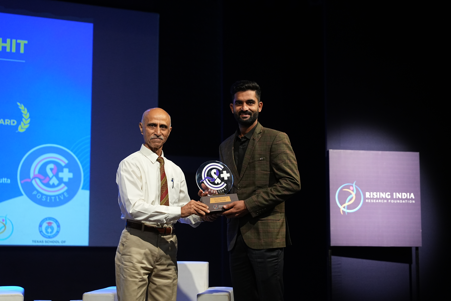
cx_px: 226
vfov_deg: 21.7
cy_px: 150
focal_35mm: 62
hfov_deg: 32.1
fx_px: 783
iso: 2500
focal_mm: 62.5
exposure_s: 1/500
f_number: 2.8
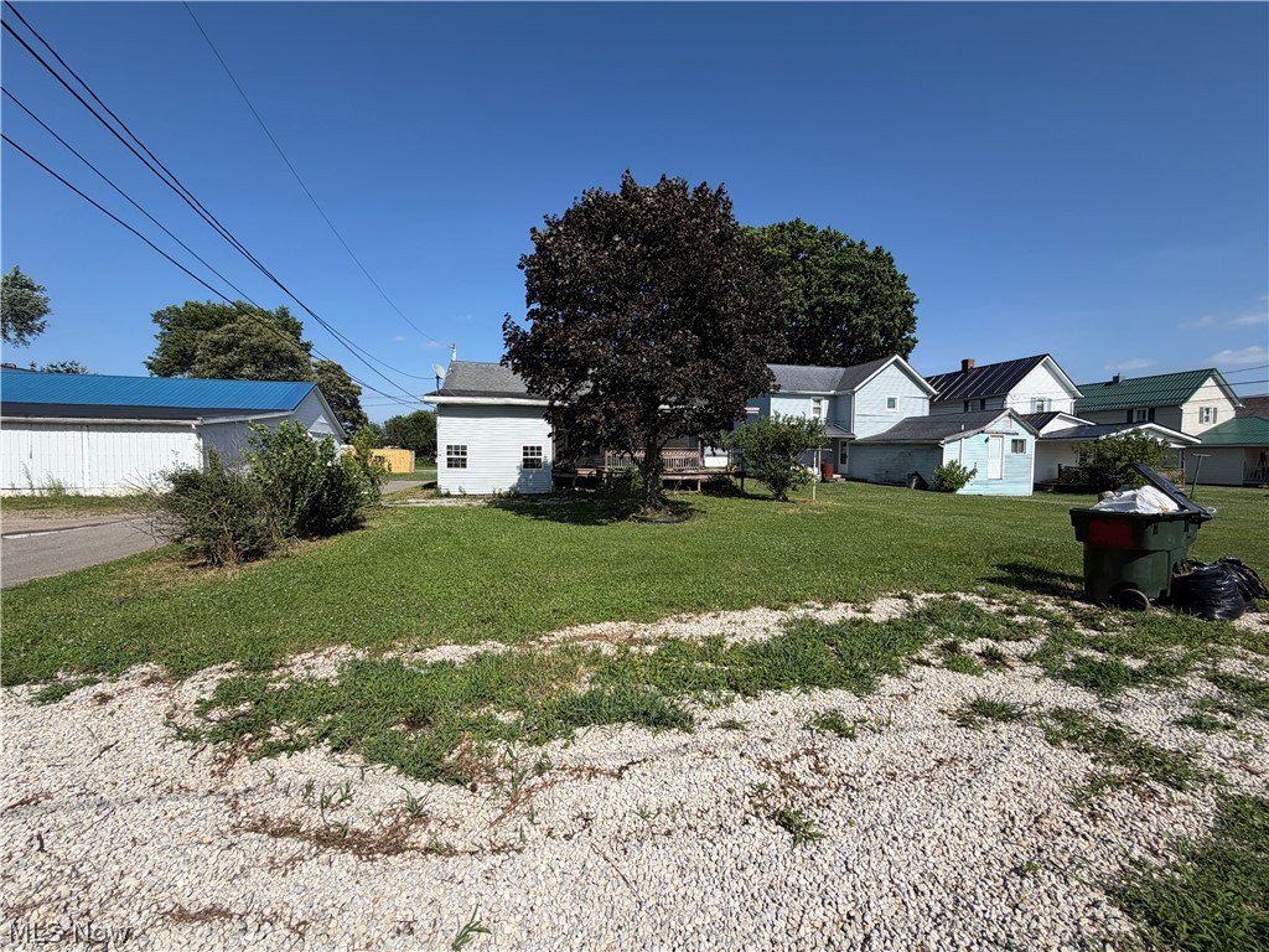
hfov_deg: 102.1
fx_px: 513
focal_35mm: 14
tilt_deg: -2.4
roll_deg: -0.1
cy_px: 476
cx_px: 634
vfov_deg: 85.7
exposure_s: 1/955
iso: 20
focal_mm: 2.22
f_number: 2.2
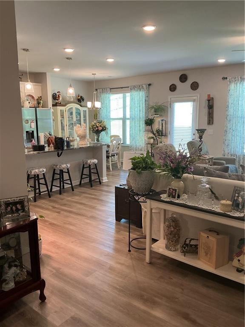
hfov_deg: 48.2
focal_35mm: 29
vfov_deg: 61.7
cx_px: 122
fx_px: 274
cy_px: 164
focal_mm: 3
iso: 64
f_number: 1.8
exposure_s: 1/50
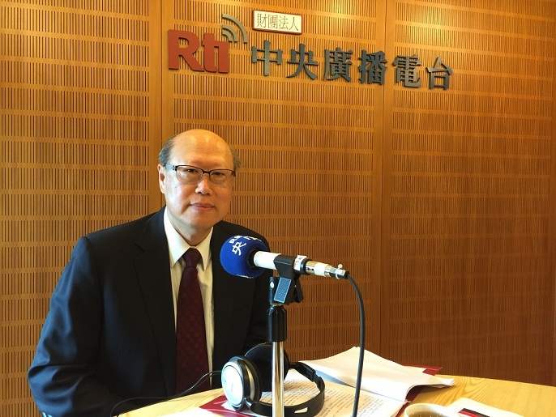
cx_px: 278
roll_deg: -0.9
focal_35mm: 29
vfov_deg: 48.3
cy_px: 208
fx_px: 466
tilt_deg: -1.9
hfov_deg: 61.6
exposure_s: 1/15
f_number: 2.2
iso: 50
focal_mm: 4.15
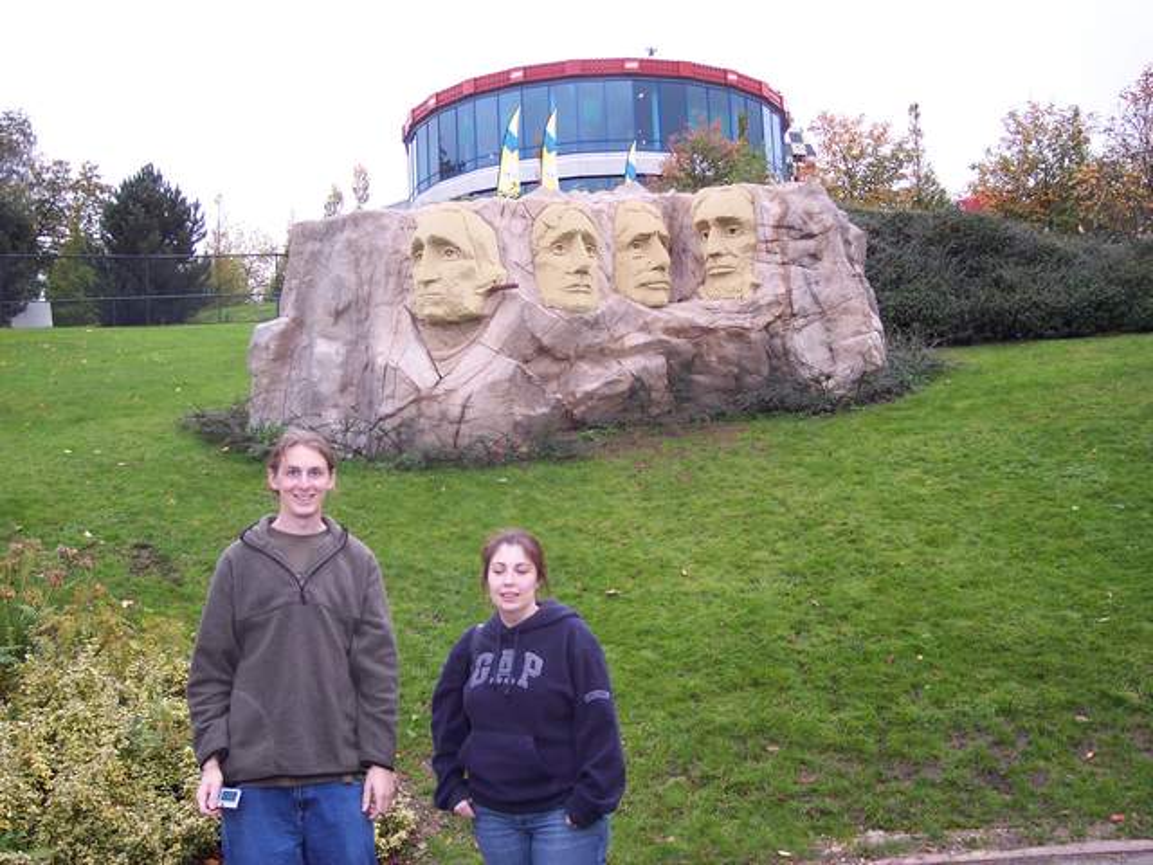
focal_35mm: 38
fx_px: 1266
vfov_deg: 37.7
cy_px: 432
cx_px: 576
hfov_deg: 49.0
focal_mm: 8
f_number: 2.8
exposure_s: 1/60
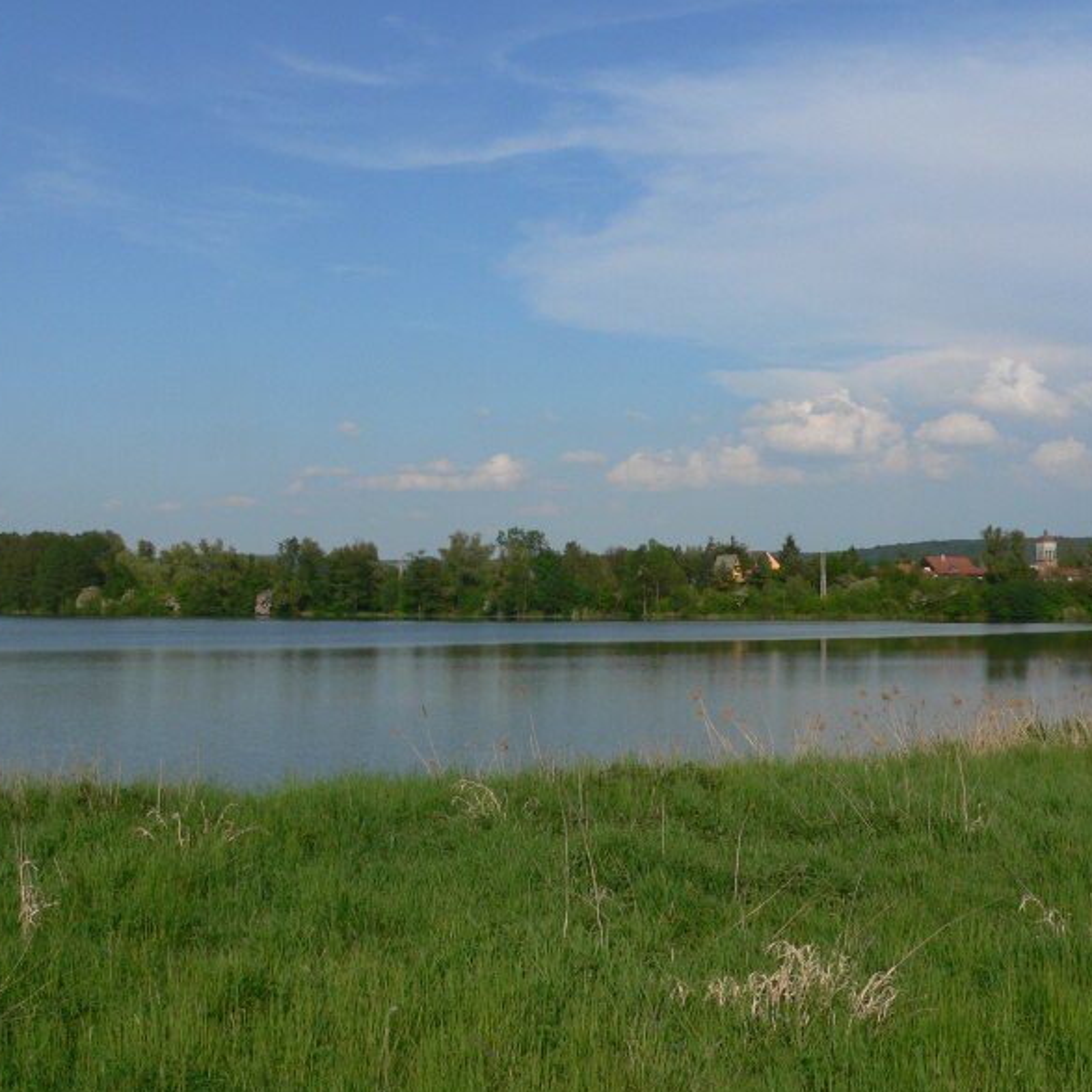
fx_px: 1677
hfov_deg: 36.0
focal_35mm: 47
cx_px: 627
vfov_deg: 36.1
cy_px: 543
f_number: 5.6
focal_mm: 6.5
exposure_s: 1/500
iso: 80
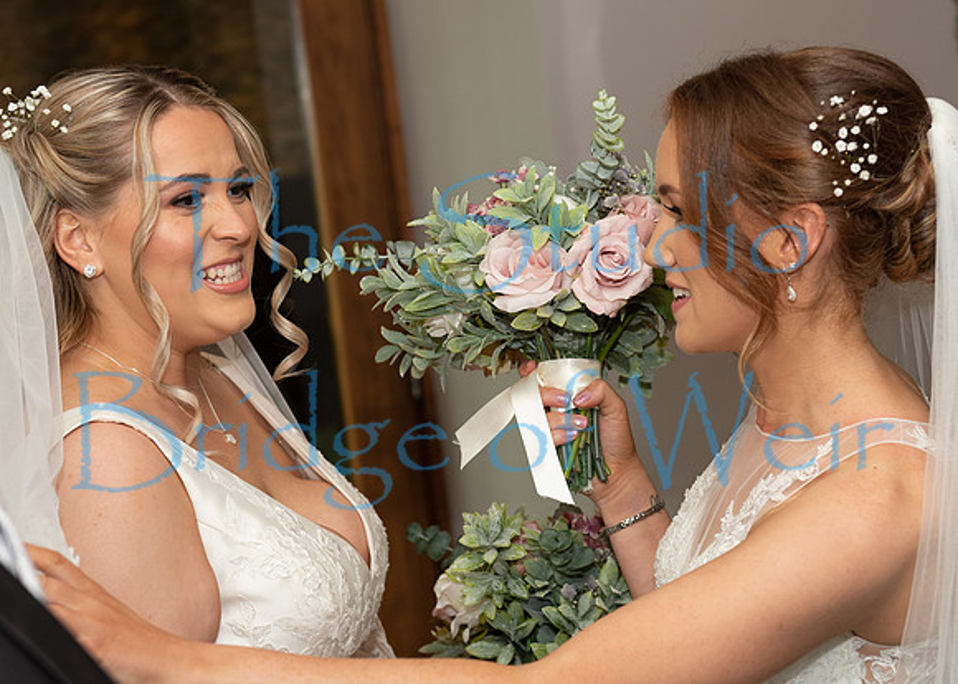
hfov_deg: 23.7
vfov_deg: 17.1
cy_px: 341
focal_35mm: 84
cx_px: 623
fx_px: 2277
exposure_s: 1/200
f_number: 3.5
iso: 400
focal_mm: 58
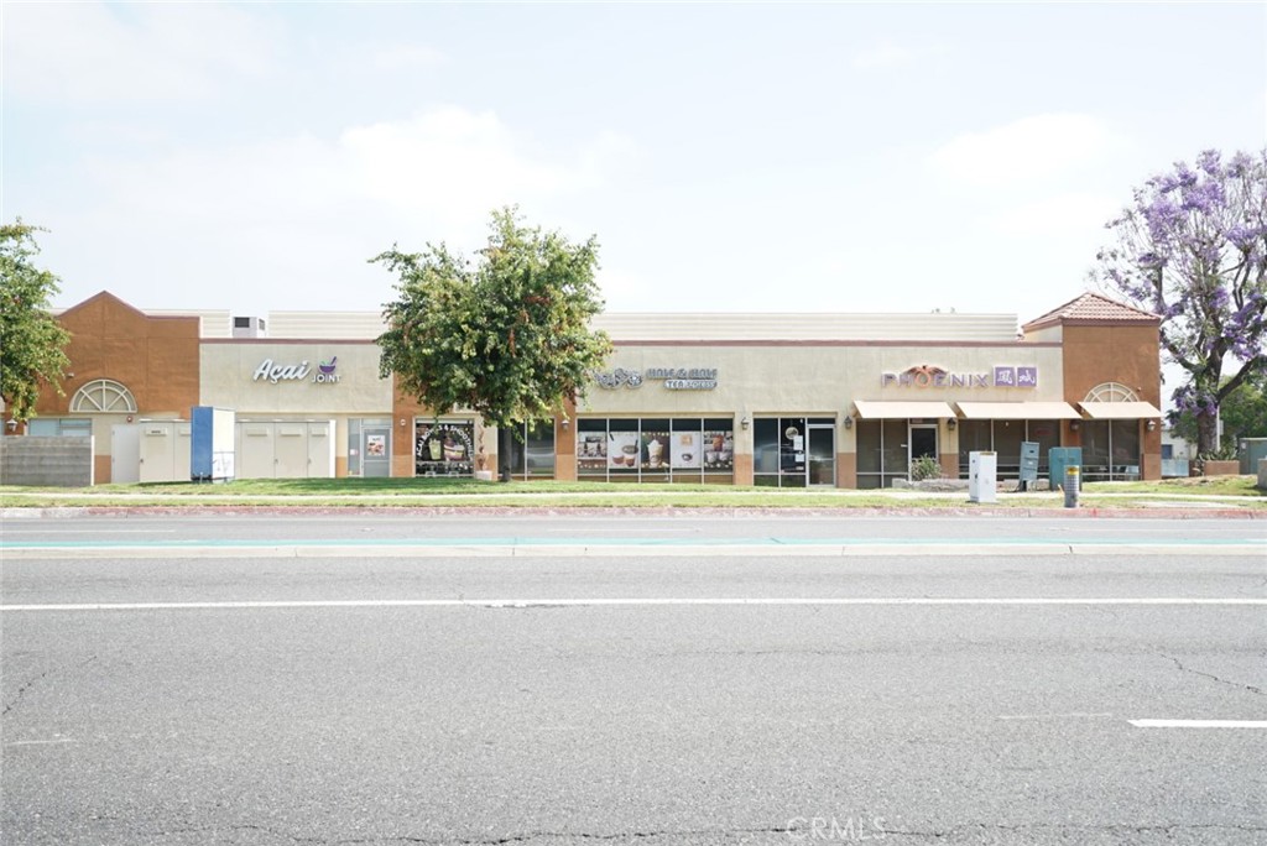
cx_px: 634
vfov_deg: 37.9
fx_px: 1232
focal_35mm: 35
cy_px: 423
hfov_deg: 54.4
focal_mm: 35
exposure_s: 1/100
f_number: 7.1
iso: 100
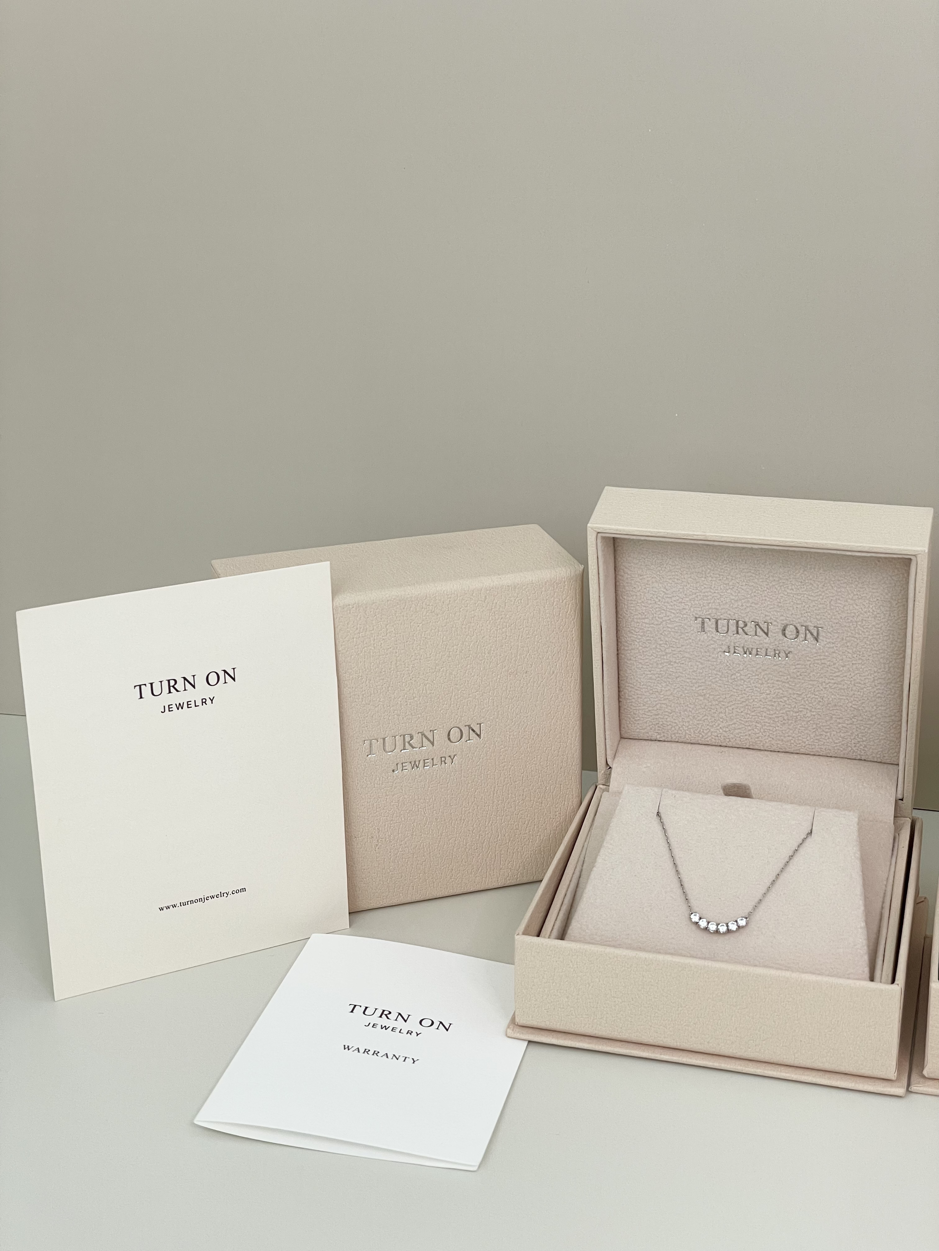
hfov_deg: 28.0
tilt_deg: -20.6
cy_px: 626
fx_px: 1881
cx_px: 470
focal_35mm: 52
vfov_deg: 36.8
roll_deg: +1.2
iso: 50
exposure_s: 1/99
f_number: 2
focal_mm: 6
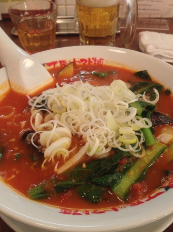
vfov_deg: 51.4
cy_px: 115
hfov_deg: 39.6
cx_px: 86
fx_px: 240
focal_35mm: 36
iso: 250
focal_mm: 4.28
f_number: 2.4
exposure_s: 1/20
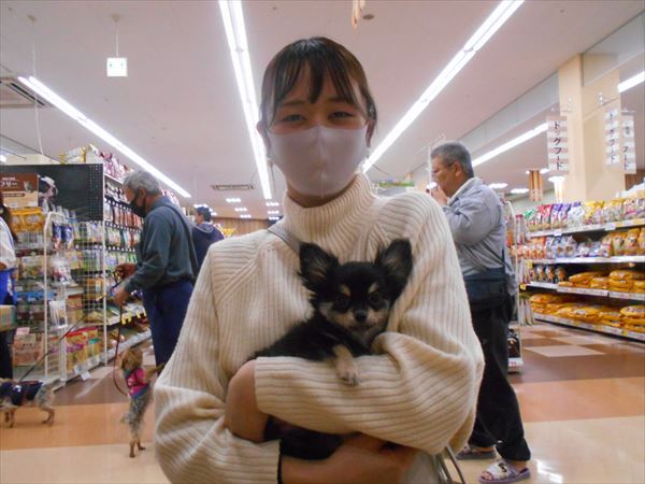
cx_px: 322
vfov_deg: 46.8
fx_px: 559
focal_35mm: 30
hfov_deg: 60.0
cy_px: 242
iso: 800
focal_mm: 5.1
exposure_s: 1/160
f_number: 3.4
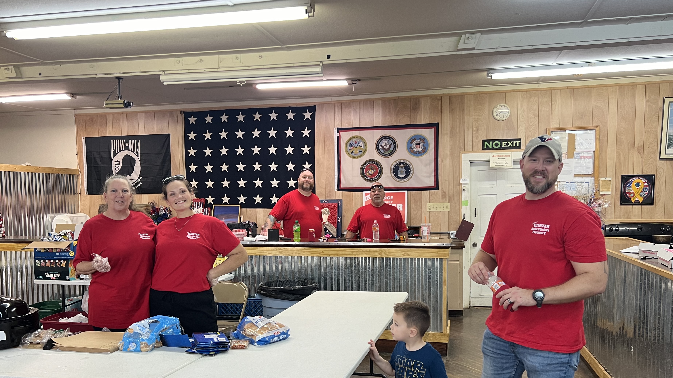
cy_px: 238
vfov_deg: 37.5
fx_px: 553
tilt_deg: -6.1
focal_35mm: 31
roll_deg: +1.0
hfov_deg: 62.6
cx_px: 327
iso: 100
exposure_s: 1/60
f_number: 1.5
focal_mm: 5.7
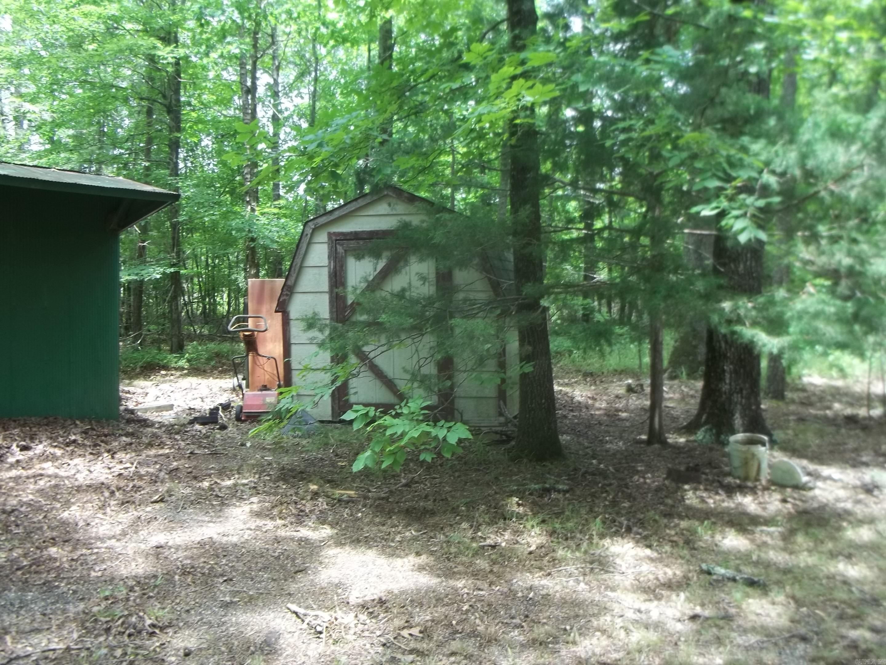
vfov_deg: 42.9
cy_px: 332
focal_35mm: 33
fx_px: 845
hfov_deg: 55.4
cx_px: 443
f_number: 3.3
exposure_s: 1/50
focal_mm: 5.9
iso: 64
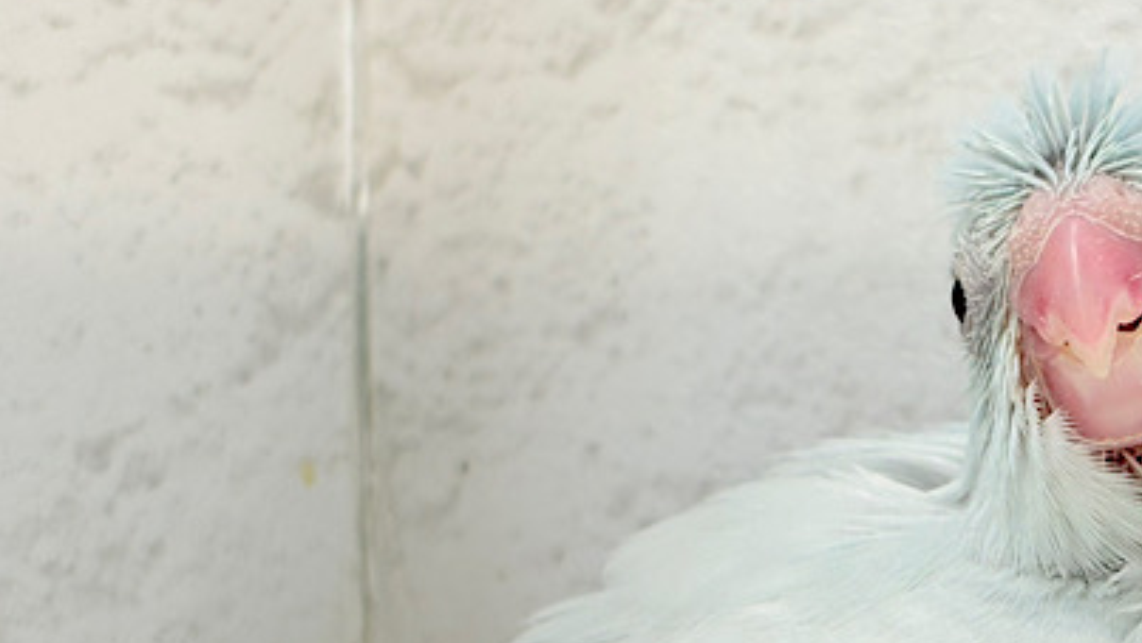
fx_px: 2726
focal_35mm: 90
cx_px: 901
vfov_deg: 13.3
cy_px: 592
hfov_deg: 23.3
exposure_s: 1/50
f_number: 1.6
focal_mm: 5.96
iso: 40
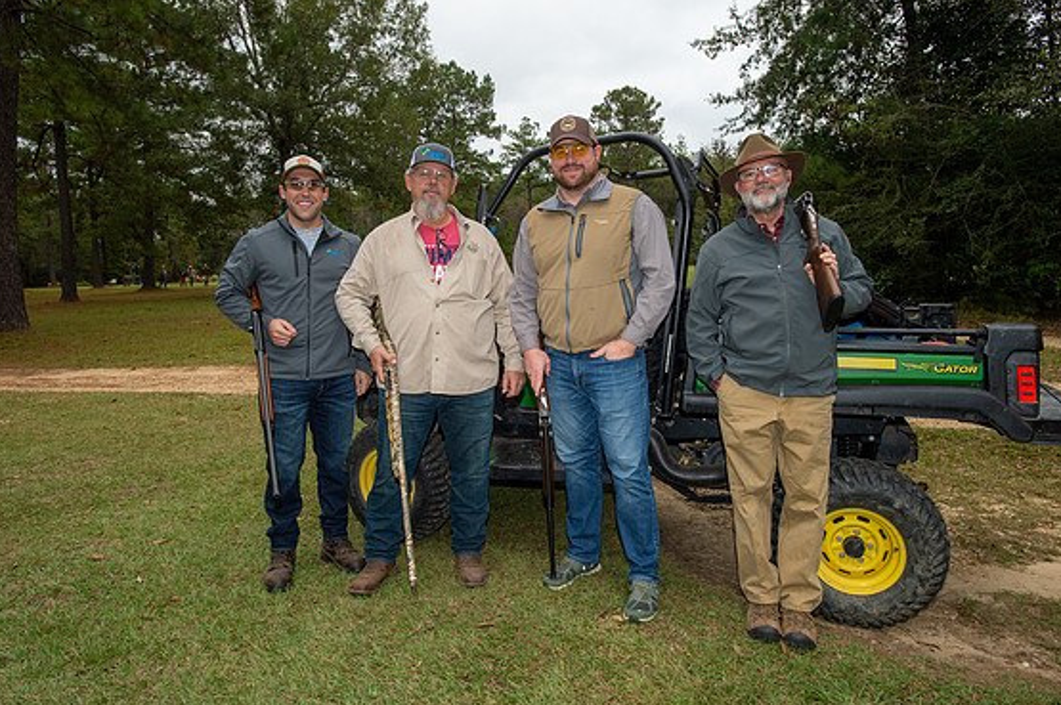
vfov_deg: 55.0
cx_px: 516
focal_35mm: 23
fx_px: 677
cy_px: 352
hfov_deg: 76.1
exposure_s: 1/250
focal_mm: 22
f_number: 6.3
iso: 320
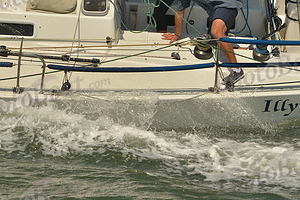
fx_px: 1483
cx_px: 163
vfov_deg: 7.7
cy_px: 30
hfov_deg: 11.5
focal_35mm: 178
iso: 280
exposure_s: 1/1000
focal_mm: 92
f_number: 9
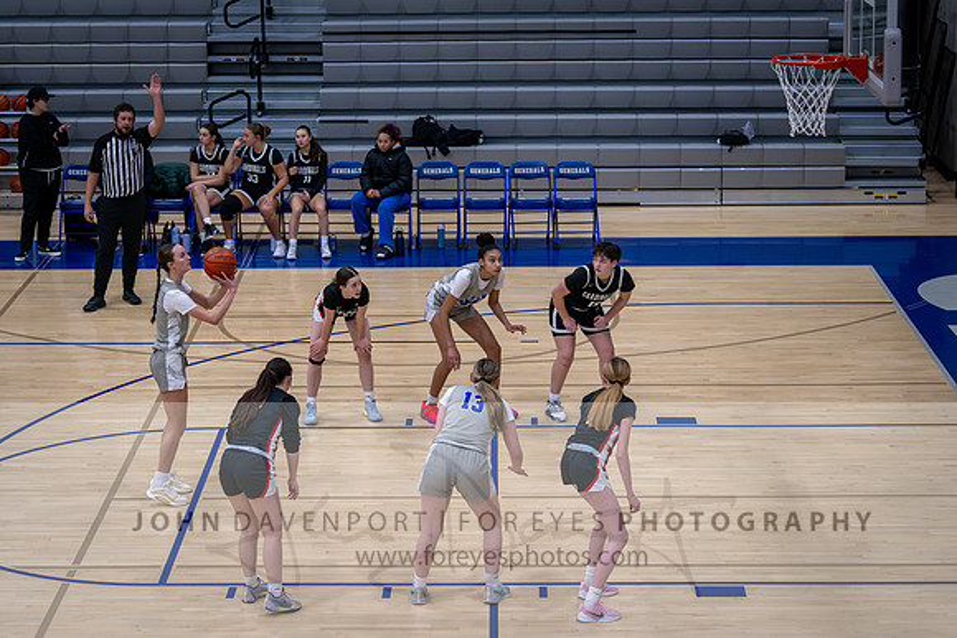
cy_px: 299
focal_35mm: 92
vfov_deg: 14.9
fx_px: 2439
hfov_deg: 22.2
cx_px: 449
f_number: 2.8
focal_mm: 70
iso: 3200
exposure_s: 1/1000
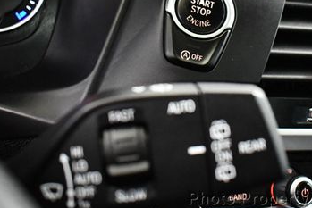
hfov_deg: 30.5
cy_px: 24
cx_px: 177
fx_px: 572
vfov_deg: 20.3
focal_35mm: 66
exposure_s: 1/60
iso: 4500
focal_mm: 18
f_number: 3.5
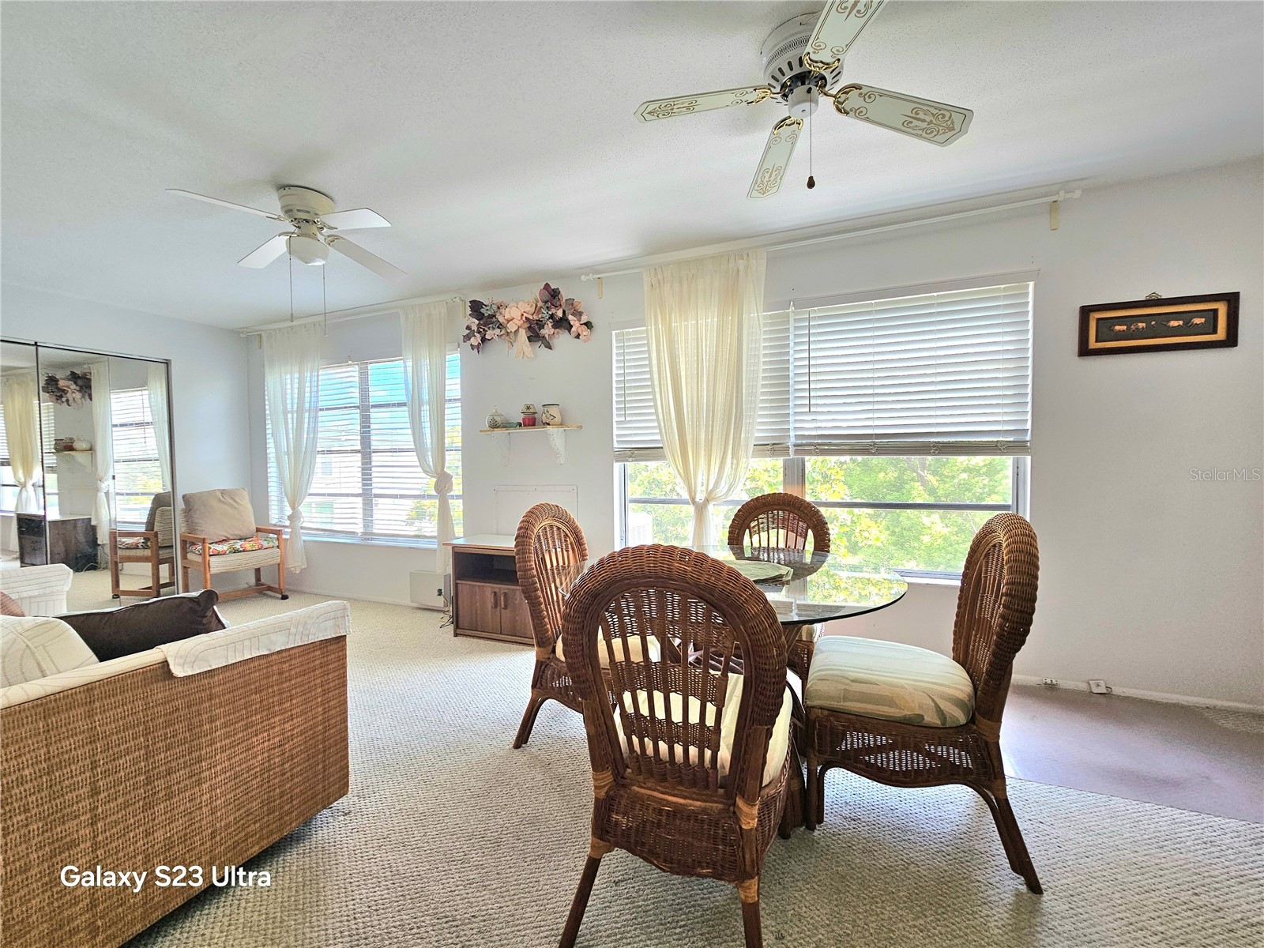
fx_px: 475
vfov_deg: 89.9
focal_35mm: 13
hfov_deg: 106.2
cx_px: 632
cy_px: 474
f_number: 2.2
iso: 64
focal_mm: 2.2
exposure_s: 1/60.2
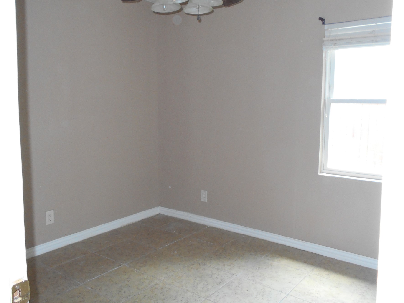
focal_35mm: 30
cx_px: 190
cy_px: 133
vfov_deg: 46.7
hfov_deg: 59.9
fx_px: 350
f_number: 3.2
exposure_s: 1/25
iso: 220
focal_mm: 4.6
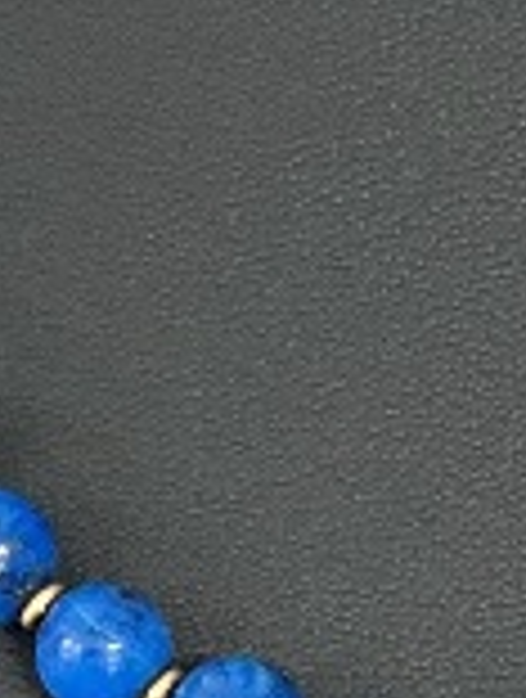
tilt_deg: -7.8
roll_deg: +0.2
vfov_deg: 8.8
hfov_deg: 6.6
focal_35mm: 224
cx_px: 647
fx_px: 4520
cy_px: 671
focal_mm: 3
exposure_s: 1/60
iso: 50
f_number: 1.8
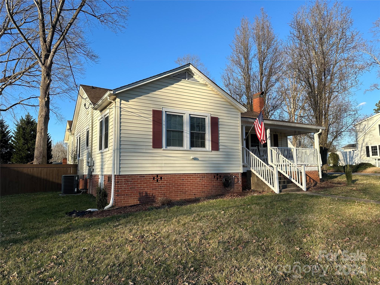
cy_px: 142
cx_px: 190
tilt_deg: +6.2
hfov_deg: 71.6
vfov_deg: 56.8
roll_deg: +0.7
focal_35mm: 24
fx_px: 263
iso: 80
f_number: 1.78
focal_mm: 6.86
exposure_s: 1/2469
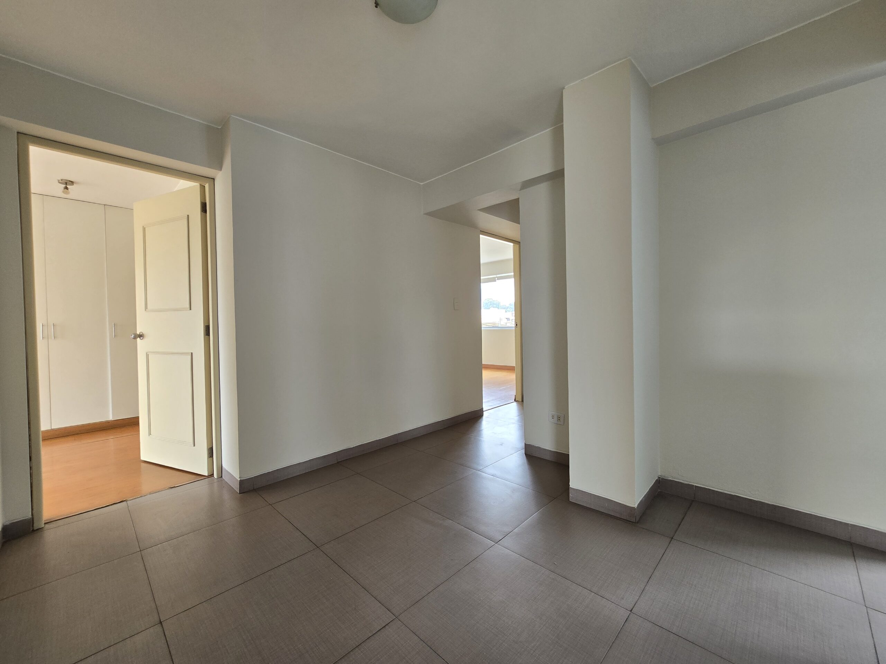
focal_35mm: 13
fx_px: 333
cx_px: 443
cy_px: 332
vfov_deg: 89.9
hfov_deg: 106.2
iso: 64
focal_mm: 2.2
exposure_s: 1/60
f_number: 2.2
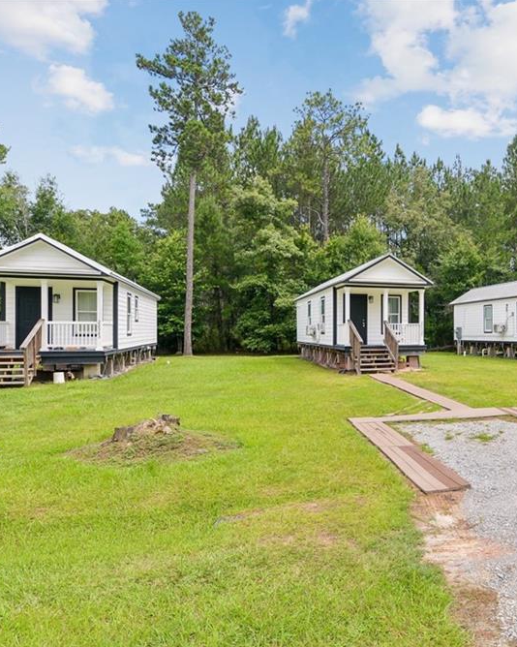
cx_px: 391
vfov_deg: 72.6
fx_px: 440
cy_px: 326
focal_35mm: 23
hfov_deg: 57.6
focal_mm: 16
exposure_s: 1/1250
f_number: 6.3
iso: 800
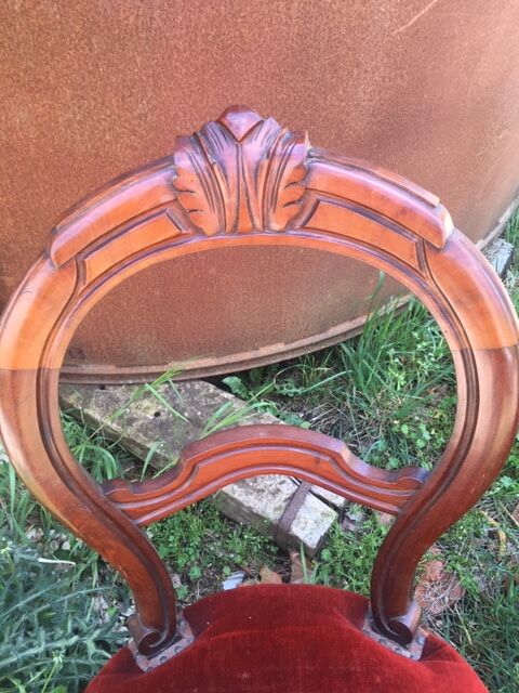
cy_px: 346
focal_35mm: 29
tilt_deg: -47.1
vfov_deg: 61.7
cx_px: 260
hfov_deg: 48.2
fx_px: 580
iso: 40
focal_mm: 4.15
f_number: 2.2
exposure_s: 1/100
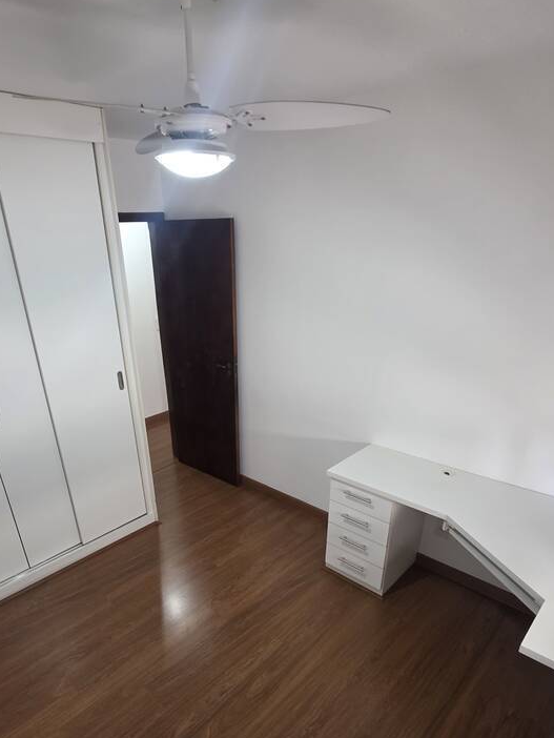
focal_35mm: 20
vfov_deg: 79.9
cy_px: 470
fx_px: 427
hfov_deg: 65.6
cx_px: 234
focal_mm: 2.2
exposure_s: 1/60
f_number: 1.9
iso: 250
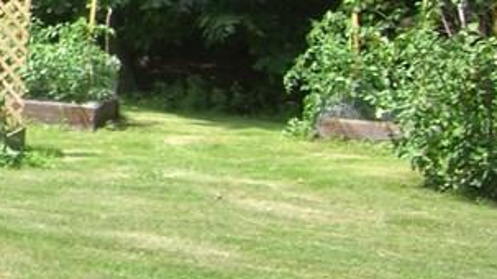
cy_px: -79
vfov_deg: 8.5
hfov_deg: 14.0
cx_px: -335
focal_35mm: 140
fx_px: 1844
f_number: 2.7
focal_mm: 6.2
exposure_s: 1/320
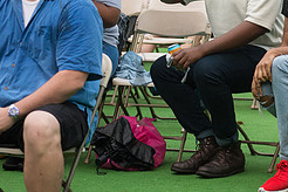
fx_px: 1624
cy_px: 11
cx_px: 290
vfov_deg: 6.7
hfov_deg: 10.1
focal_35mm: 203
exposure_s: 1/160
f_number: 5
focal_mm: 86
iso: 1600
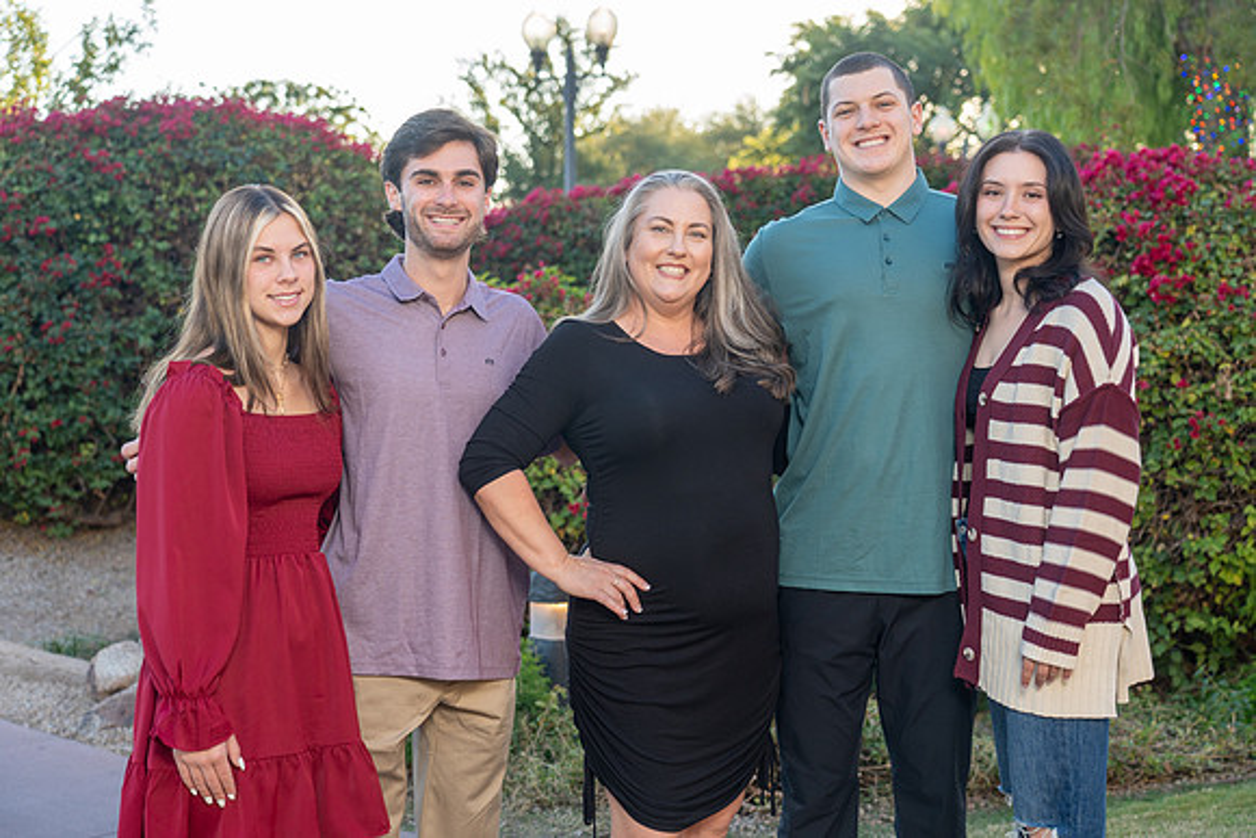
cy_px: 419
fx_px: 1815
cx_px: 628
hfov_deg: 38.2
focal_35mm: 52
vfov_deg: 26.0
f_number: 4
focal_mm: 52
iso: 250
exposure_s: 1/200
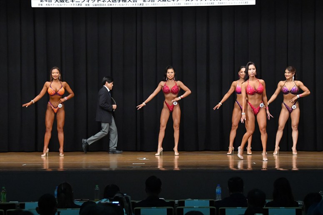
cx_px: 162
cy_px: 108
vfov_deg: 11.1
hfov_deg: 16.7
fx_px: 1103
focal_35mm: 123
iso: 8000
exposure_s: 1/400
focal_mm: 82
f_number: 5.6
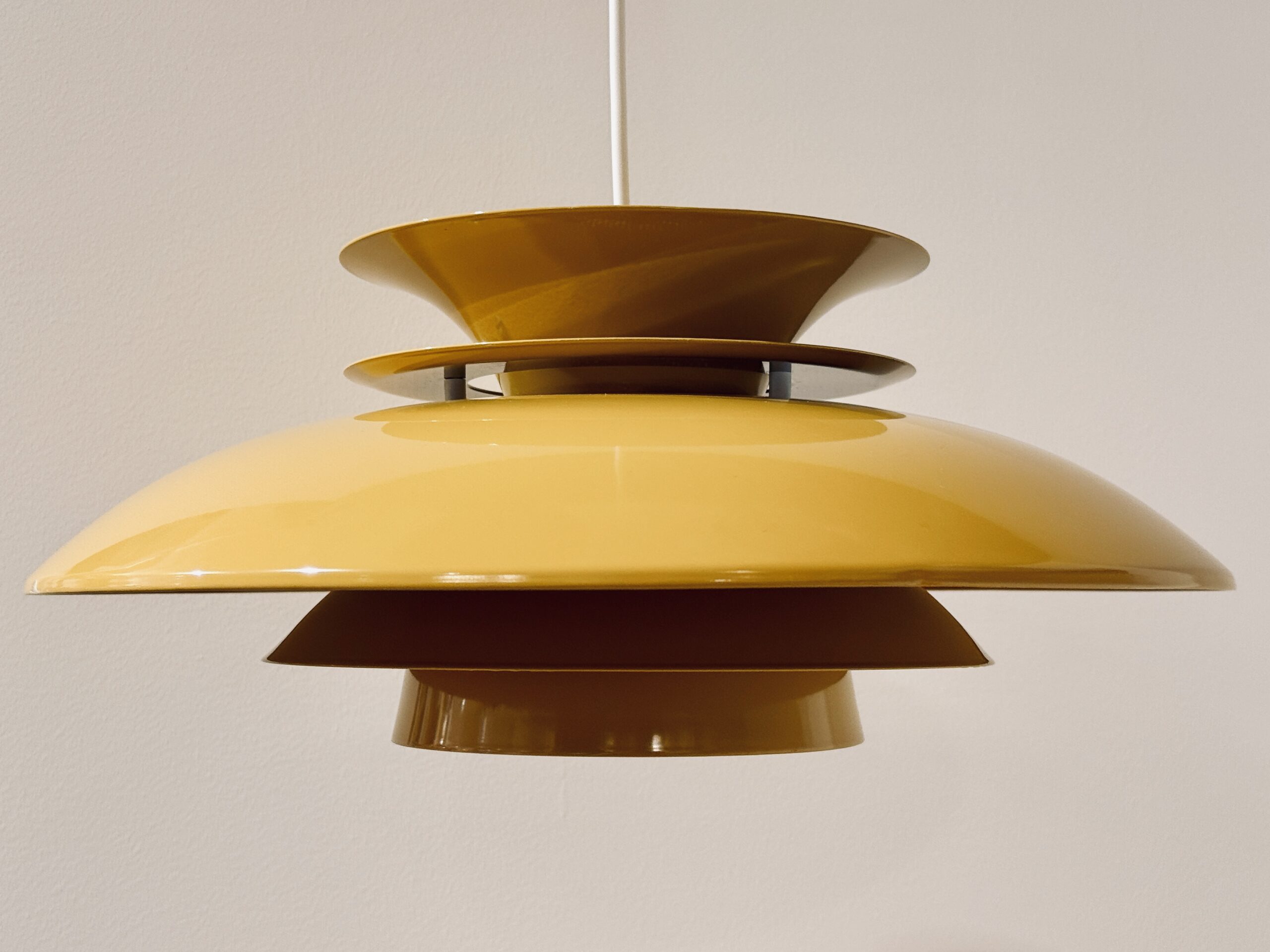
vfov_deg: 30.3
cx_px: 635
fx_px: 1761
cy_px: 476
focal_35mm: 48
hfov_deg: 39.7
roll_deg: +1.9
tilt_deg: +2.2
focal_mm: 6.76
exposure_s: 1/100
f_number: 1.78
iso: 80
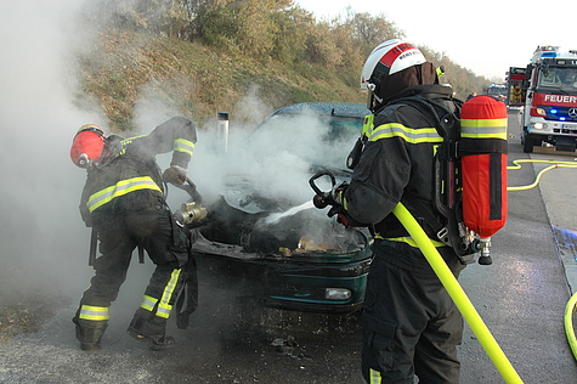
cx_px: 288
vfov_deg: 30.8
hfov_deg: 45.0
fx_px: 697
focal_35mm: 44
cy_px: 192
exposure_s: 1/160
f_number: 6.3
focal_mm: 29
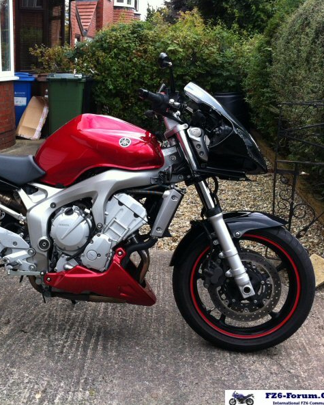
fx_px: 551
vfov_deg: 40.3
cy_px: 203
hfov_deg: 32.0
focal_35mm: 46
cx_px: 70
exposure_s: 1/120
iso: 80
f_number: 2.8
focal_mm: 3.85
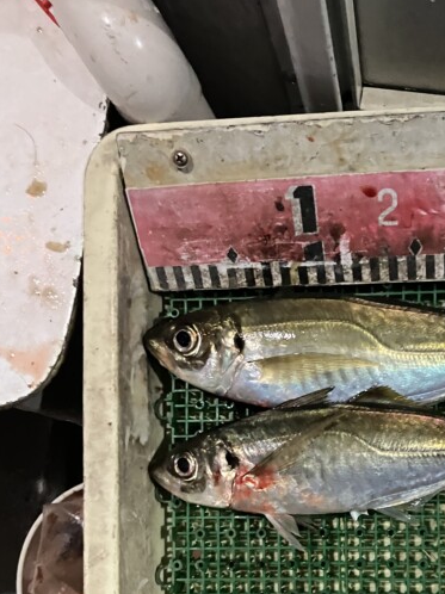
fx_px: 772
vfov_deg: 40.9
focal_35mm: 45
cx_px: 335
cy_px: 446
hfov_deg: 31.6
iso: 640
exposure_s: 1/30
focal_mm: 3.99
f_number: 1.8
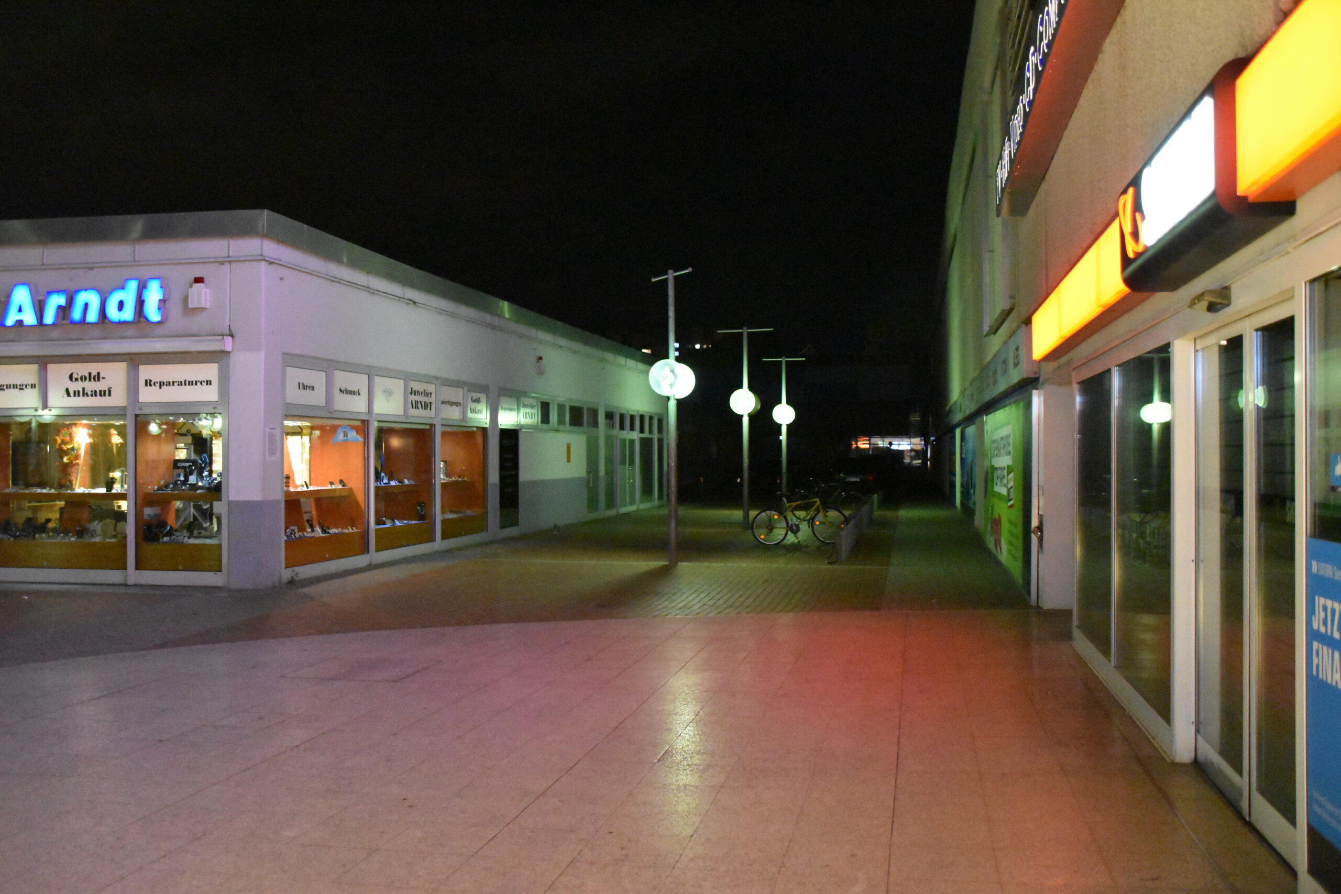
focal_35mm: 33
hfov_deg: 57.2
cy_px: 447
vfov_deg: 40.0
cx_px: 670
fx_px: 1229
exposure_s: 1/60
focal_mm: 22
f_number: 3.8
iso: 11400
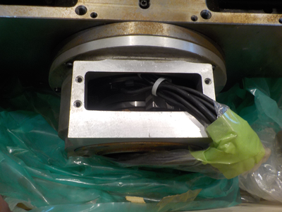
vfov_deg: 46.8
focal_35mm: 30
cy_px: 106
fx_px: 244
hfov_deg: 60.0
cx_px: 141
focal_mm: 4.1
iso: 160
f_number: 3.3
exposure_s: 1/30
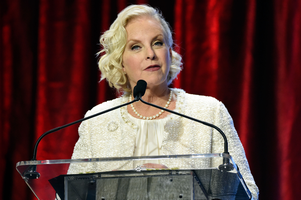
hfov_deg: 7.9
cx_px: 150
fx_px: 2173
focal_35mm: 260
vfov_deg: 5.3
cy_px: 100
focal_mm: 260
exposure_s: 1/640
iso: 10000
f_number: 5.6
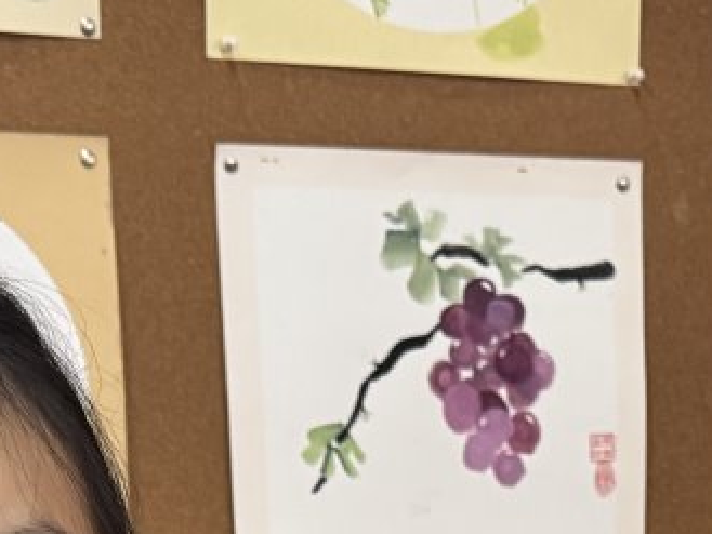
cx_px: 604
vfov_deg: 9.4
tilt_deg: -15.2
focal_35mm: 140
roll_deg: +0.1
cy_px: 1314
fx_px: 2881
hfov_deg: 14.0
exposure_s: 1/116
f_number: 1.78
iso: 200
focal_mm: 6.76
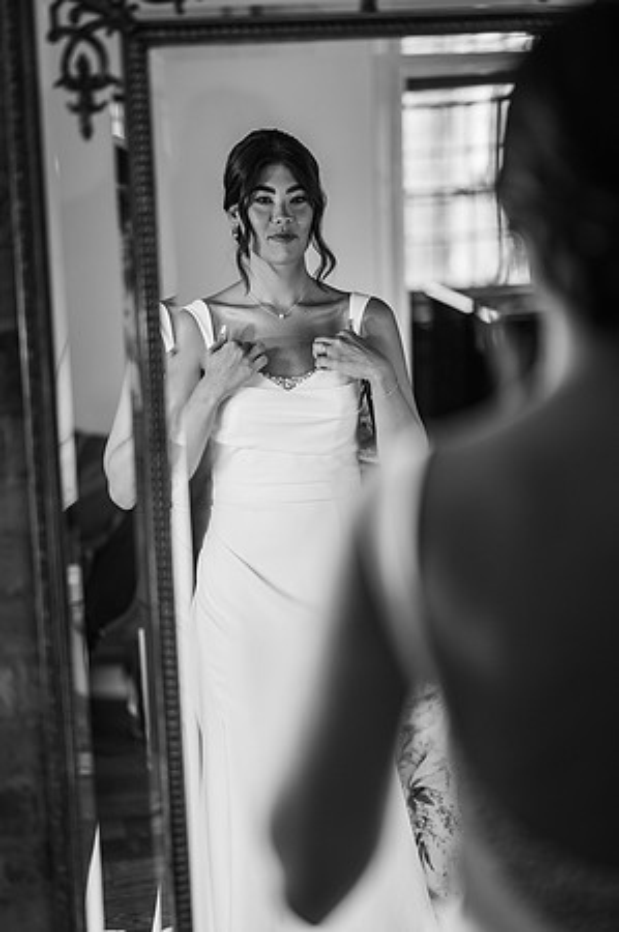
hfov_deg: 16.0
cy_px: 466
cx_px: 310
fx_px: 2197
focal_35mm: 85
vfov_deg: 23.9
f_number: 1.8
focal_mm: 85
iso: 200
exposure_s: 1/200
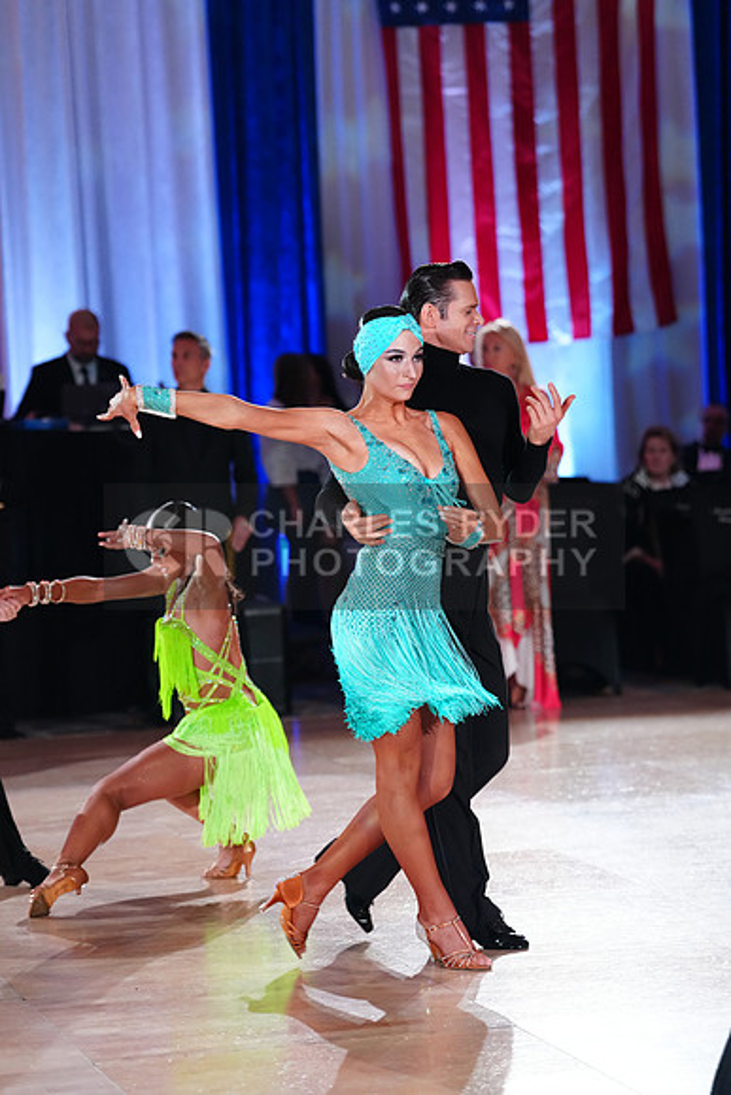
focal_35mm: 121
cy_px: 548
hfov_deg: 11.3
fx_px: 3683
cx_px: 366
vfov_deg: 16.9
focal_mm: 121
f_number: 3.2
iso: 3200
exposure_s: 1/500
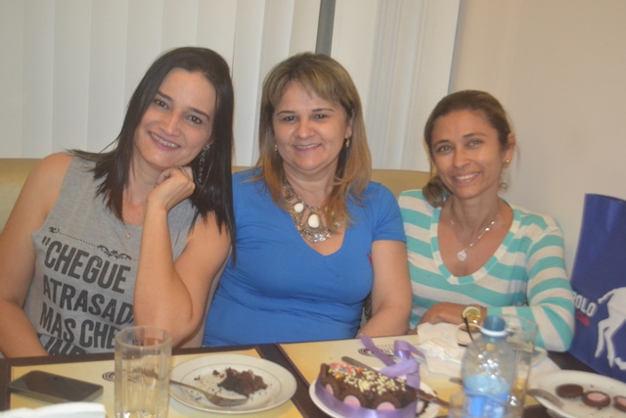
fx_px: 730
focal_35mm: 42
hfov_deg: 46.4
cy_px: 209
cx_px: 313
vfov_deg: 31.9
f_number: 4.5
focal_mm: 28
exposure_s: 1/60
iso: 2800
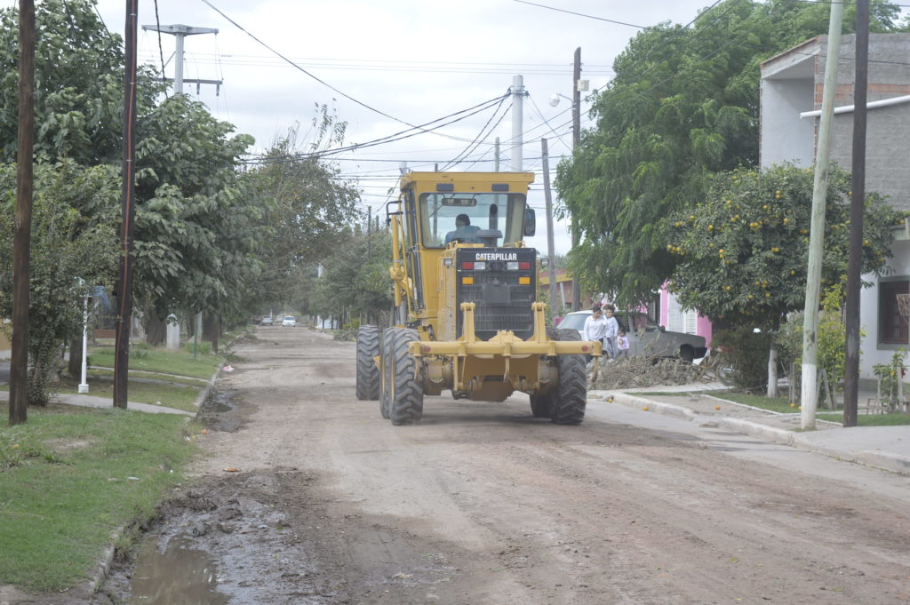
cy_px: 302
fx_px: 1894
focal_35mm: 75
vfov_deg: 18.2
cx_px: 455
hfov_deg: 27.0
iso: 100
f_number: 7.1
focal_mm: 50
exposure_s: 1/200
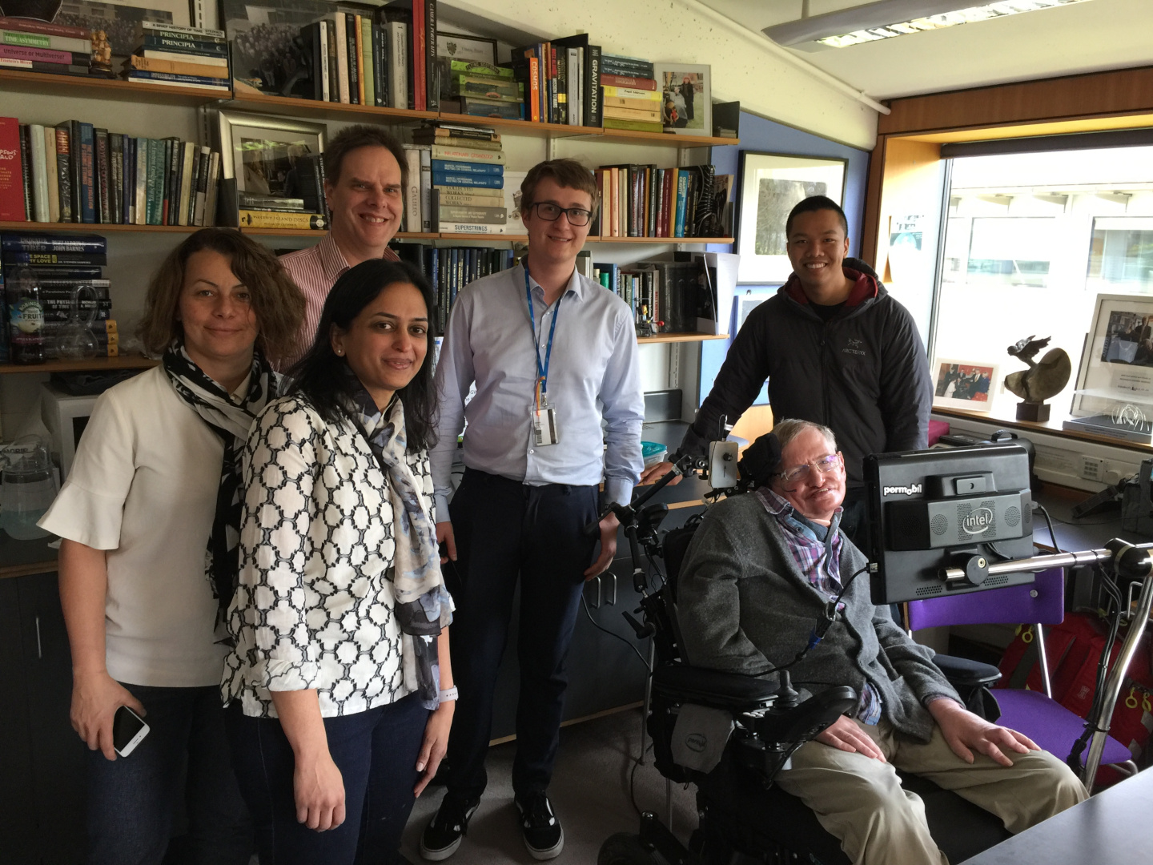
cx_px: 576
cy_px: 432
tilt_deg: -11.3
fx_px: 966
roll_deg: -1.1
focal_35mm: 29
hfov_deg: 61.7
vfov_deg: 48.2
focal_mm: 4.15
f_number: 2.2
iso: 50
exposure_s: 1/33
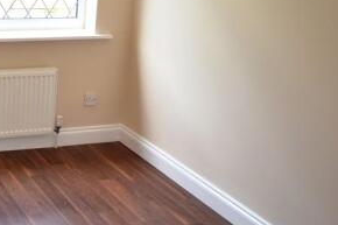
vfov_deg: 22.2
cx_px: -22
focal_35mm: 61
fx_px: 572
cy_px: 88
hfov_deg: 30.0
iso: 400
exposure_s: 1/160
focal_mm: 18
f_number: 3.5
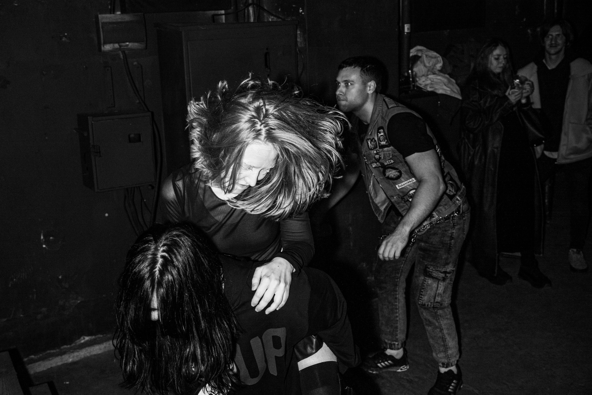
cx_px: 254
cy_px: 169
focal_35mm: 40
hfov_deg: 48.3
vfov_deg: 33.4
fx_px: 658
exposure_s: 1/15
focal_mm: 35
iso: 500
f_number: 5
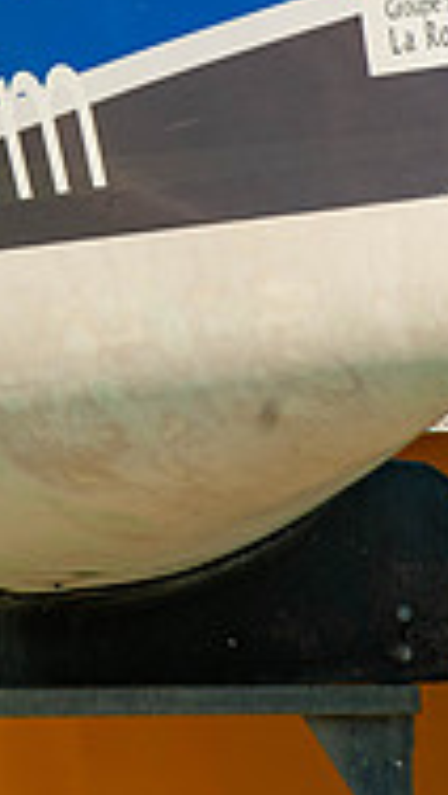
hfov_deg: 1.6
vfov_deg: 2.9
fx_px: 15747
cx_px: -225
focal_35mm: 747
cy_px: -32
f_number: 9
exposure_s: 1/320
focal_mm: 200
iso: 200
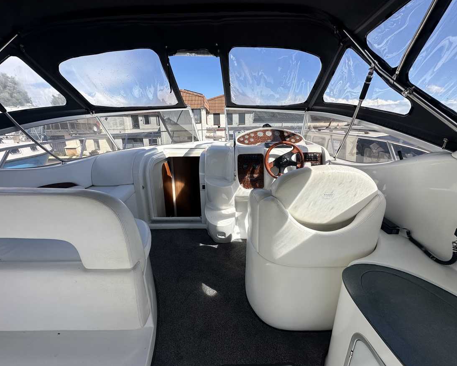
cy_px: 184
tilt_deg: -14.8
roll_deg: +1.1
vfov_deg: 84.1
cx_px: 227
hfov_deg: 96.8
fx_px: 203
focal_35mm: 15
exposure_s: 1/1949
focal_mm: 2.22
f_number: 2.2
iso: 50
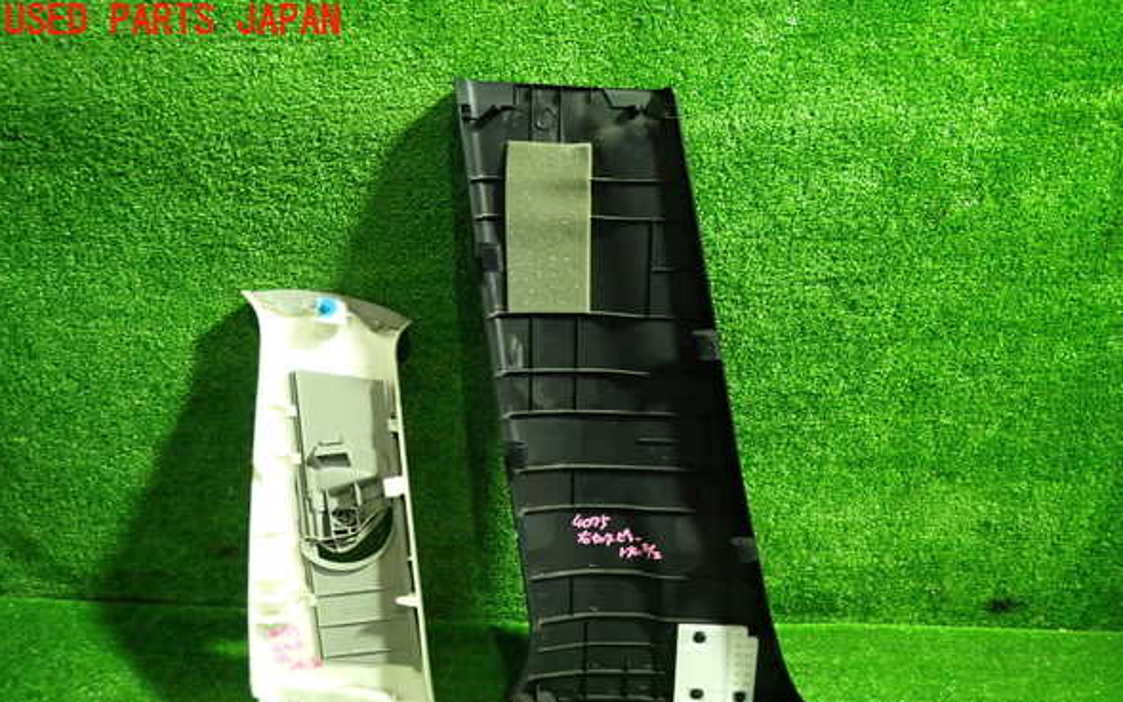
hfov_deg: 68.4
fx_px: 826
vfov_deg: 45.7
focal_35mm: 27
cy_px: 427
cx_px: 566
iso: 400
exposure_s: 1/30
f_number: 2
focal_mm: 4.5
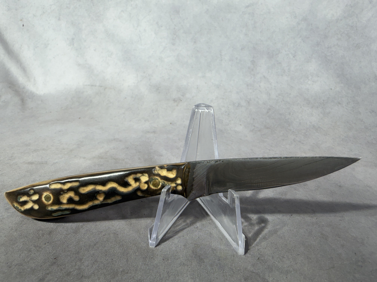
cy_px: 141
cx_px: 188
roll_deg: -1.9
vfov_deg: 53.1
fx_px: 283
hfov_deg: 67.3
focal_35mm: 26
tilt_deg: -17.0
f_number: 2.2
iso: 20
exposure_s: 1/120
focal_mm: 2.22
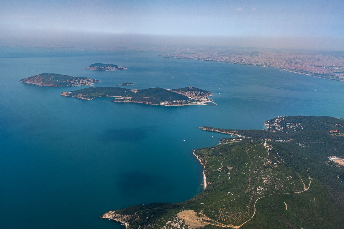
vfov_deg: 36.9
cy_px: 114
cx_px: 173
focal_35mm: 36
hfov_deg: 53.1
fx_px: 344
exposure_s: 1/6400
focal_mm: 23
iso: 200
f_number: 2
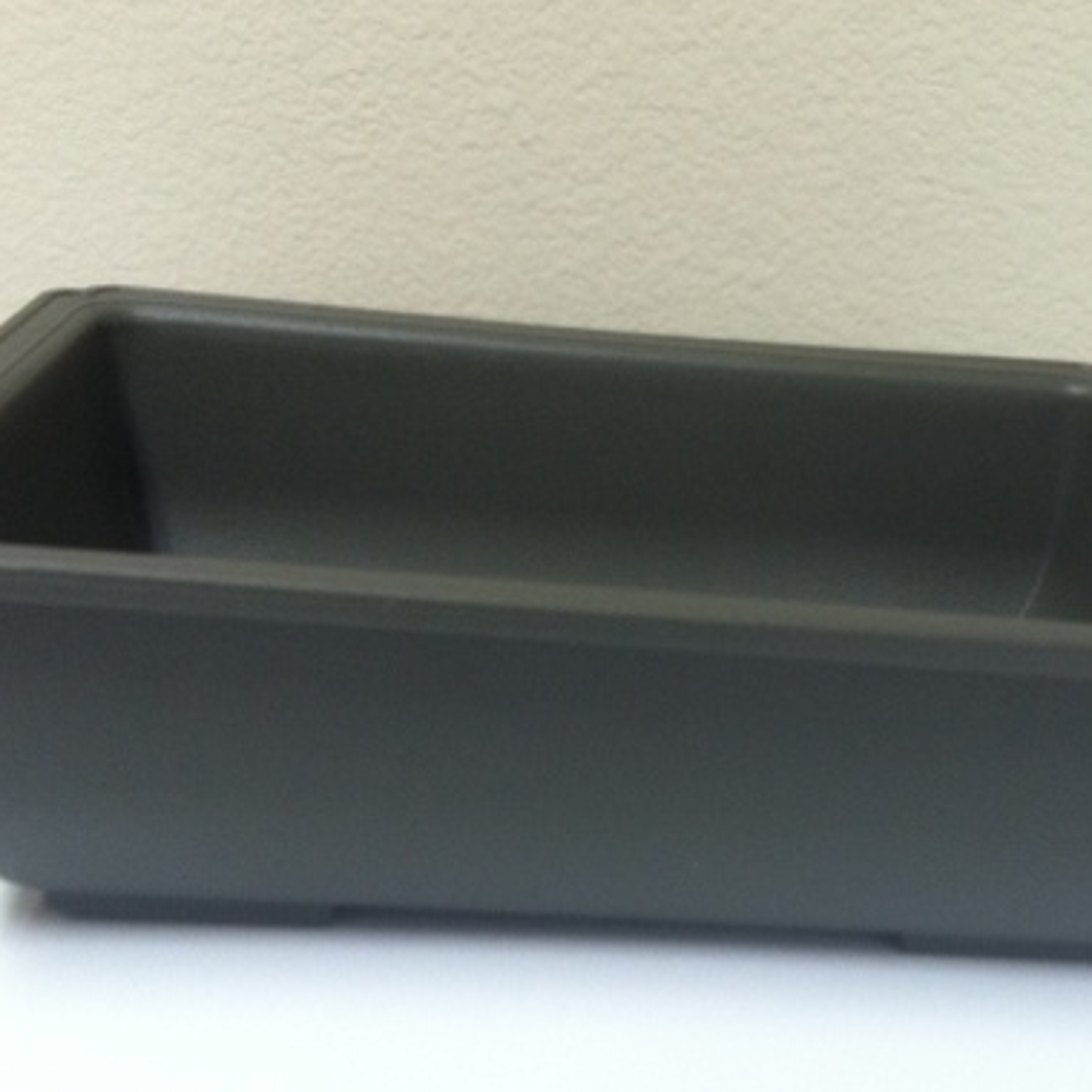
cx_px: 635
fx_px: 1856
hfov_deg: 32.7
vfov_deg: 32.8
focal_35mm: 52
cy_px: 583
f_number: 2.8
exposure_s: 1/15
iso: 125
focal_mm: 3.85
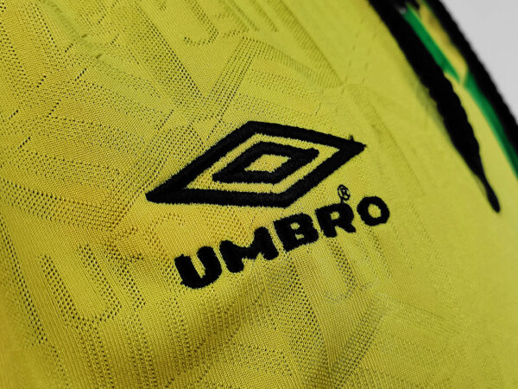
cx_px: 259
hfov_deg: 42.9
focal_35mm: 44
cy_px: 194
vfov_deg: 32.9
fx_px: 658
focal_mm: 5.58
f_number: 1.8
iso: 100
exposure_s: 1/100
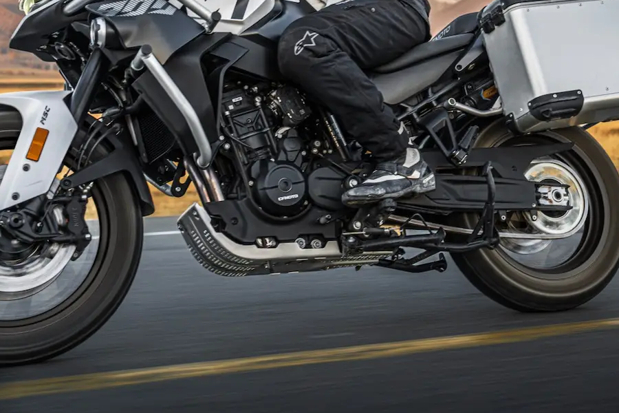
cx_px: 374
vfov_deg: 20.7
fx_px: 1100
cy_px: 23
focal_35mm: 64
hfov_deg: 31.3
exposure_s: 1/125
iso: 50
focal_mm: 30
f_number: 3.2
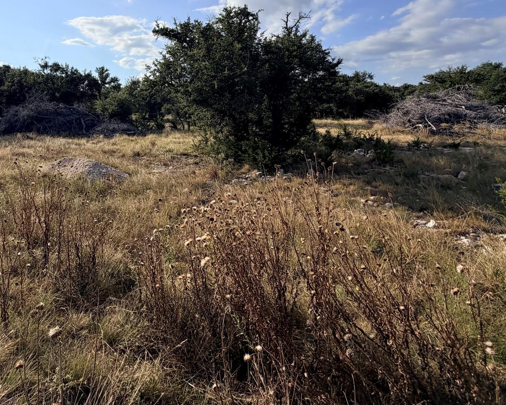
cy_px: 137
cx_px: 183
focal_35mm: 23
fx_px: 344
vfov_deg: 59.5
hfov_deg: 71.2
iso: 32
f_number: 2.2
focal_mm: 2.22
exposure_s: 1/1698
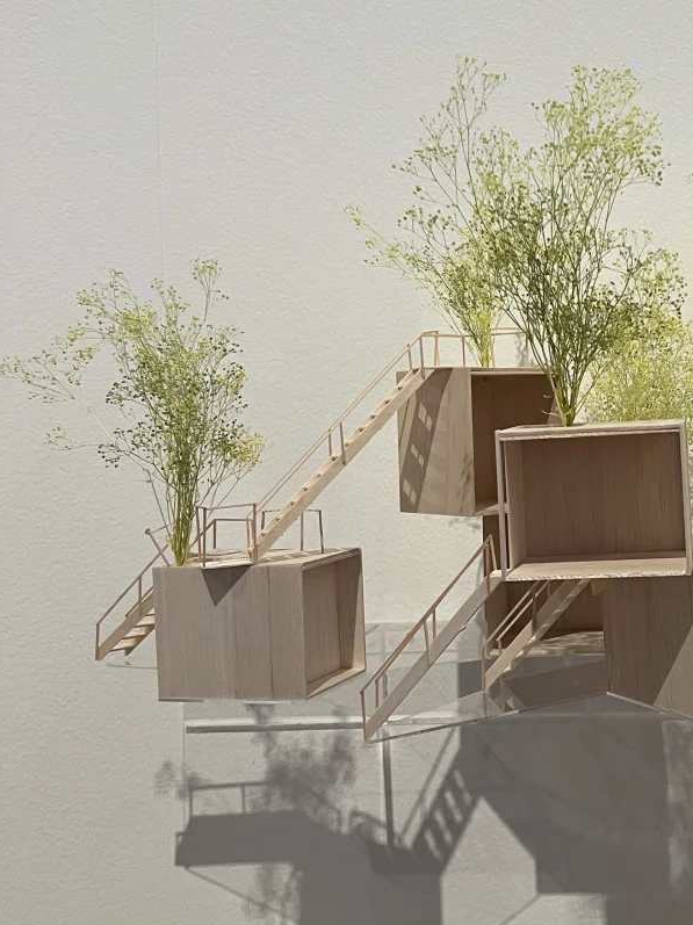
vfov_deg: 40.3
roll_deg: +2.1
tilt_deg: +2.5
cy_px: 390
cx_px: 621
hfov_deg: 29.6
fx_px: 1256
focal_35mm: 47
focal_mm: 5.7
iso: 100
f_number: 1.5
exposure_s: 1/50
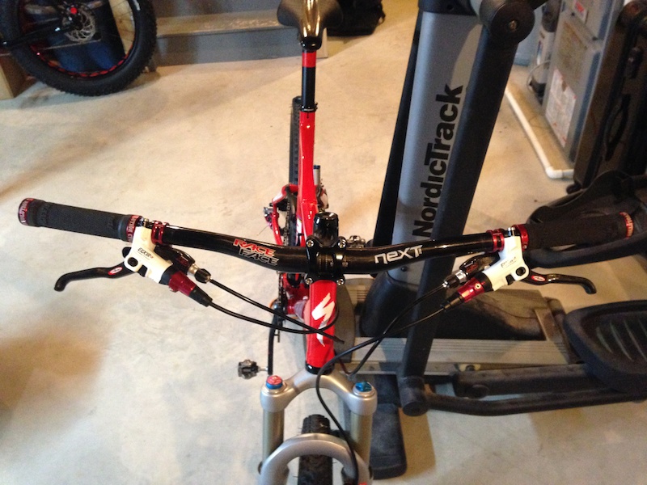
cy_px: 242
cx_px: 324
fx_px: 617
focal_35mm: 33
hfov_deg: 55.4
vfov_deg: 42.9
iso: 500
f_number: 2.4
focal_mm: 4.12
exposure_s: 1/15
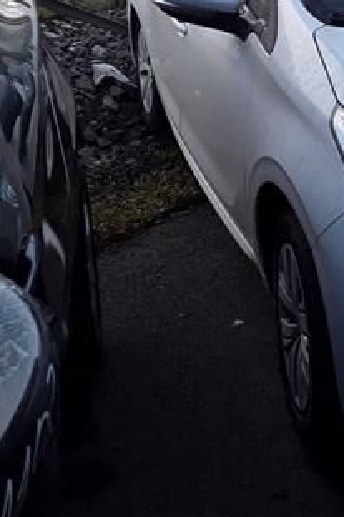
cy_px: 170
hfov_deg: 19.5
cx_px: 525
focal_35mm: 60
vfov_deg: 33.1
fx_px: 861
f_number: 1.9
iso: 40
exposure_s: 1/397
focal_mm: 2.91
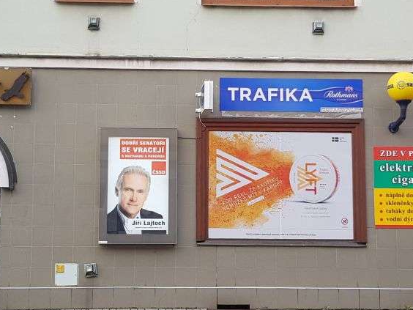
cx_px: 178
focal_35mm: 59
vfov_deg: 24.8
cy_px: 149
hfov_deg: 32.7
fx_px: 704
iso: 40
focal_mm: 4.3
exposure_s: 1/304
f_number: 1.7
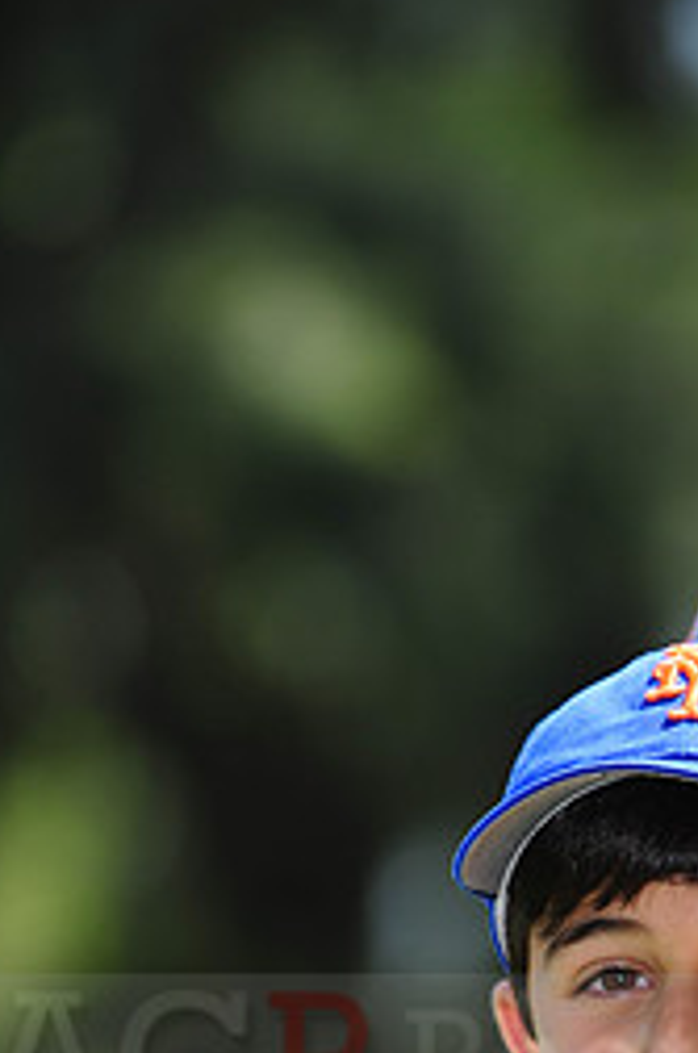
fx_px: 13462
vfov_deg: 4.5
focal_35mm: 461
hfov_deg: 3.0
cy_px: 1032
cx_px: 711
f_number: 4.5
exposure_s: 1/640
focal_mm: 200
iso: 200
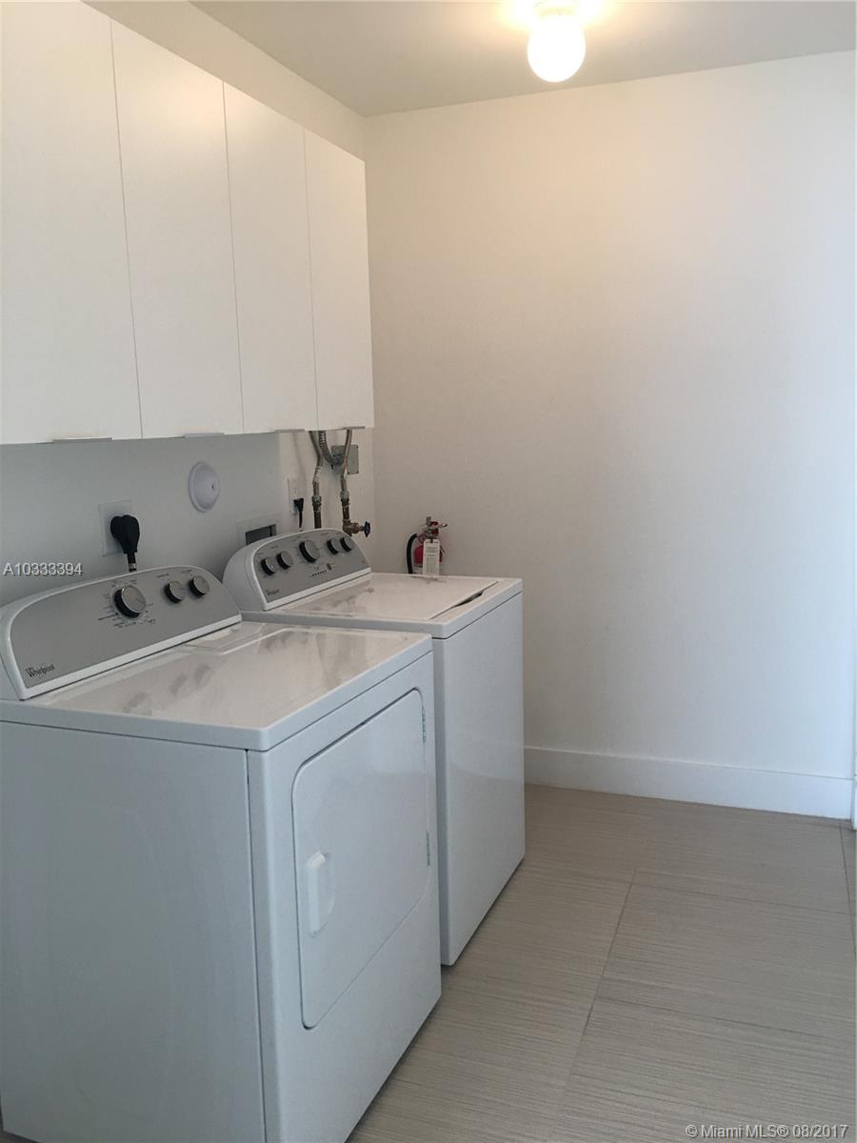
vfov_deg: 61.7
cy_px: 572
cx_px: 428
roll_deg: +1.2
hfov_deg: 48.2
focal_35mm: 29
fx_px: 957
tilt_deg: -7.6
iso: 40
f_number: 2.2
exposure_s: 1/30
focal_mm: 4.15
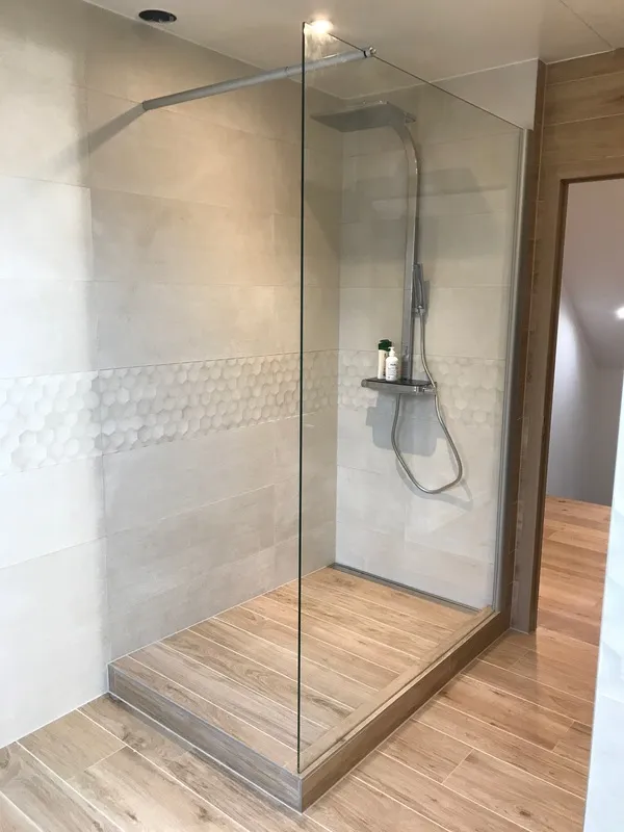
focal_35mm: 28
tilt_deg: -8.7
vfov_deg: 63.4
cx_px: 312
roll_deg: -0.5
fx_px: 673
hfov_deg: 49.7
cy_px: 416
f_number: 1.8
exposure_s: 1/20
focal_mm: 3.99
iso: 32
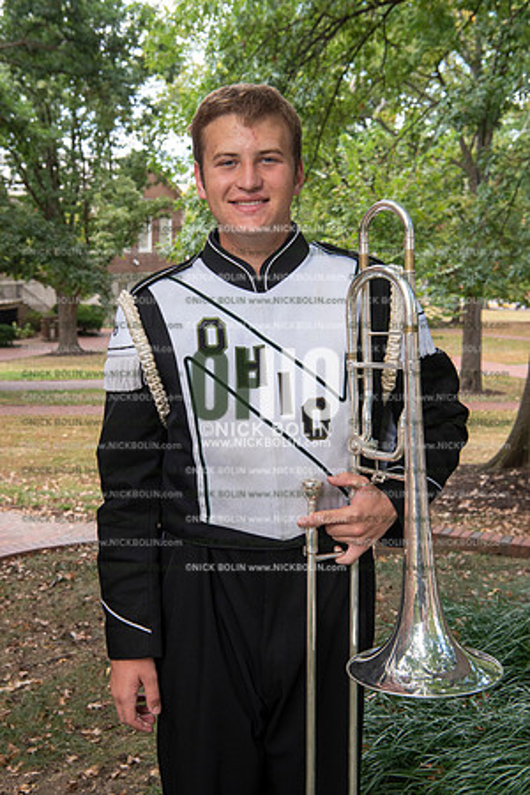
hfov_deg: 28.1
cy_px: 398
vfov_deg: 41.1
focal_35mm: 48
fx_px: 1060
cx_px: 265
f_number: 8
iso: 500
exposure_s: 1/100
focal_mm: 48
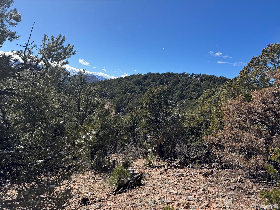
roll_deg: -7.7
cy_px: 105
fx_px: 194
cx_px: 140
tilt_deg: -2.3
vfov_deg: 56.8
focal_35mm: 24
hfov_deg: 71.6
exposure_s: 1/4608
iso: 80
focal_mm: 6.76
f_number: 1.78
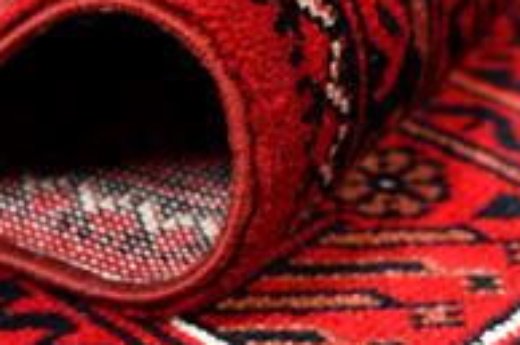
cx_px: 314
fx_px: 1486
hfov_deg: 19.8
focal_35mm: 103
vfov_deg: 13.2
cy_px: 94
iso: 640
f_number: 7.1
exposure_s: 1/125
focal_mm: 50
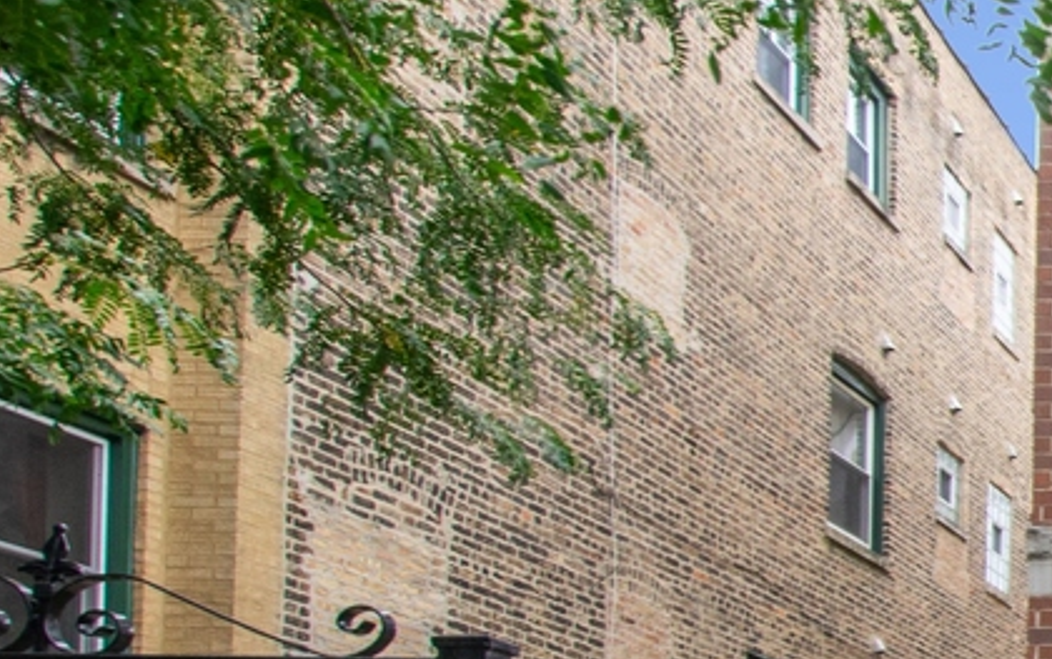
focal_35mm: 59
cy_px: 288
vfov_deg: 22.0
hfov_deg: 25.0
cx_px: 1636
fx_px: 1692
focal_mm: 10
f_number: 11
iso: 100
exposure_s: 1/13
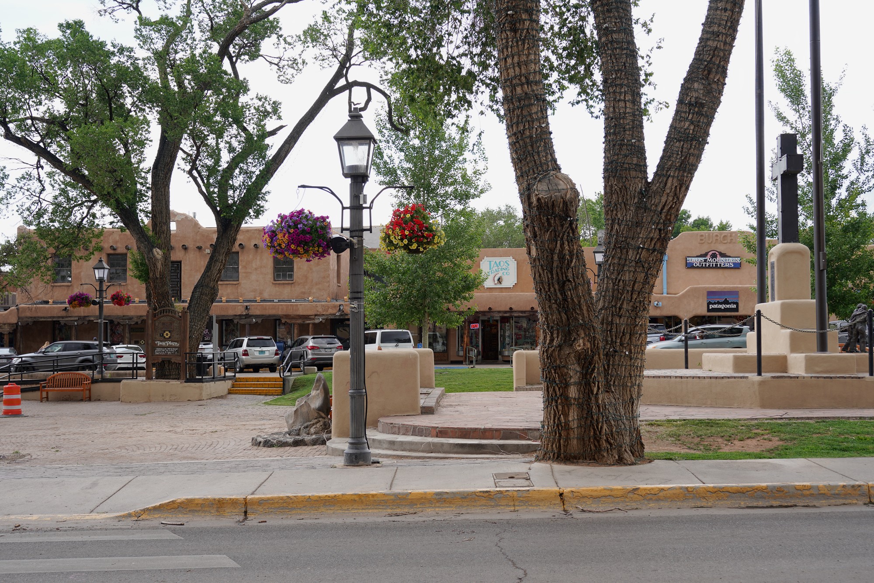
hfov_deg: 41.1
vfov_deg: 28.1
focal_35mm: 48
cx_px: 437
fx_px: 1165
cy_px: 292
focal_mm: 48
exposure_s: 1/100
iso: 200
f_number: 8
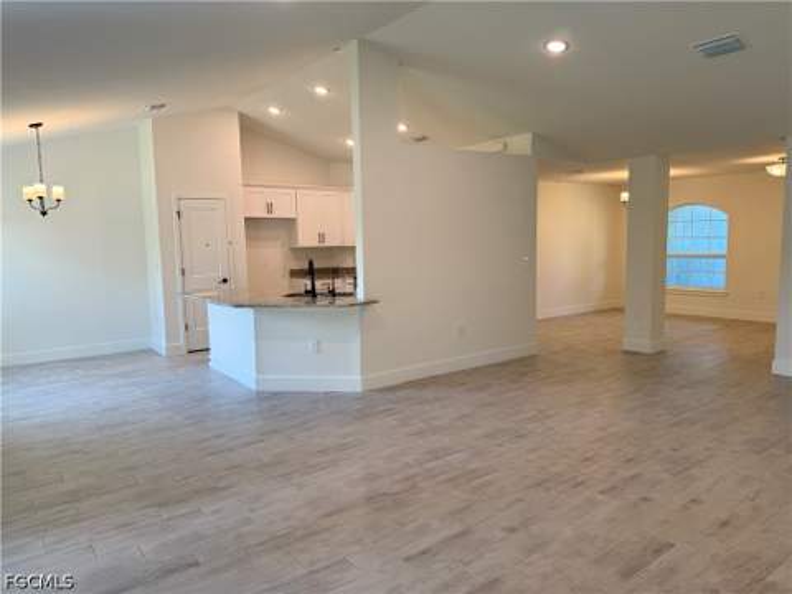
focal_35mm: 24
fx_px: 549
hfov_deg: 71.6
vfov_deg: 56.8
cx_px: 396
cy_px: 297
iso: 80
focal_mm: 6.76
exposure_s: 1/120
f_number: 1.78
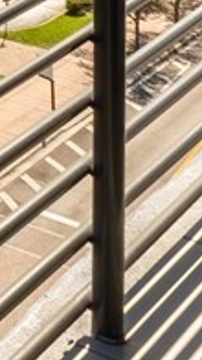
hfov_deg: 6.0
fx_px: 1297
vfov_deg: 12.4
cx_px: -800
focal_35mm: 136
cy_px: -506
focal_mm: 10
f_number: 10
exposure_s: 1/125
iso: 160
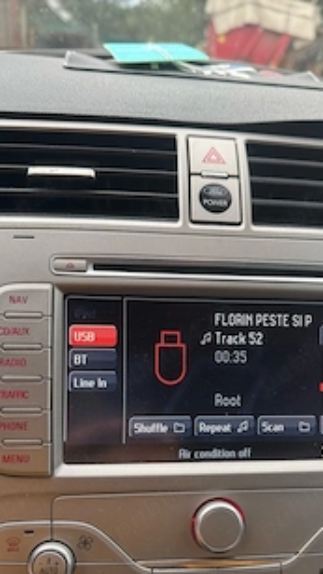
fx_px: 518
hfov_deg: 34.3
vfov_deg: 57.1
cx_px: 211
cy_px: 371
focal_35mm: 34
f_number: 1.78
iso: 200
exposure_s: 1/121
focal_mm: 6.76
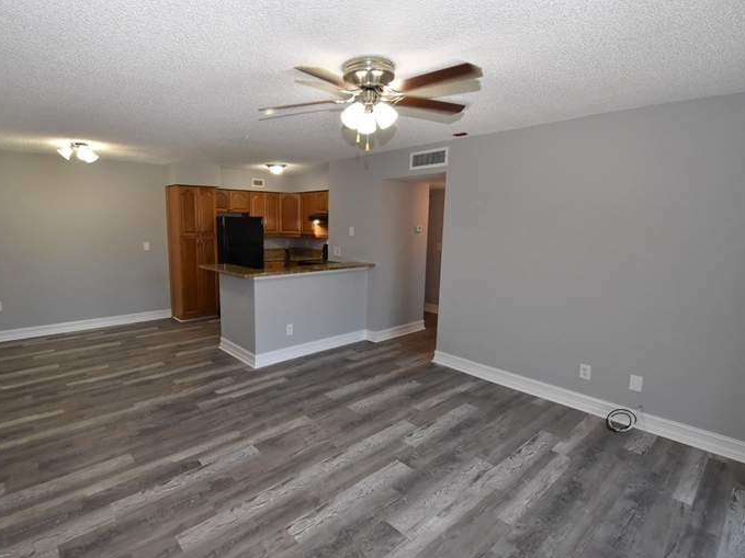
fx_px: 366
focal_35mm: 17
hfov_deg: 90.5
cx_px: 320
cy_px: 274
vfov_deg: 74.7
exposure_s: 1/80
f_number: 8
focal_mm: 10
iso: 1600
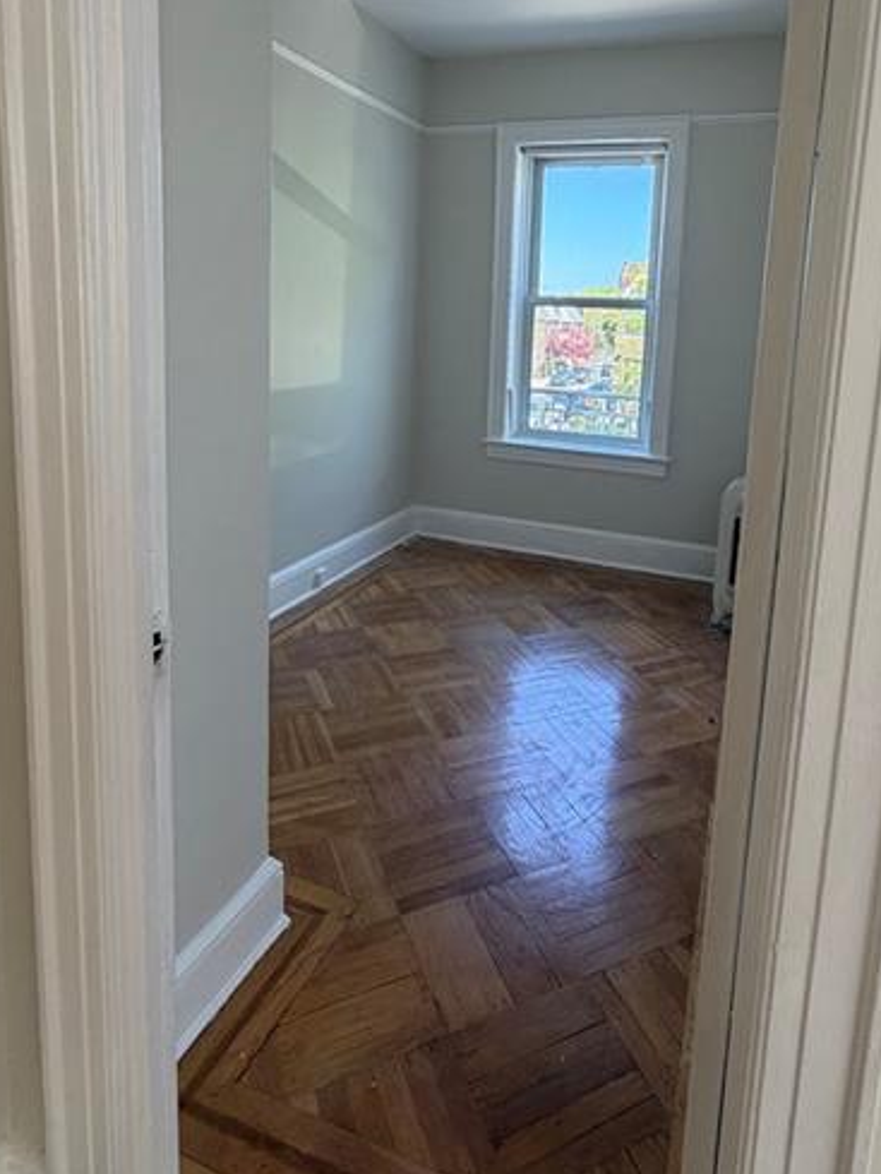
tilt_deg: -7.7
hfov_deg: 60.8
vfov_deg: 74.6
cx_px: 507
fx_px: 746
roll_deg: -2.1
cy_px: 415
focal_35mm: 22
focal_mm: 2.22
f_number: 2.2
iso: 160
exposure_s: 1/121
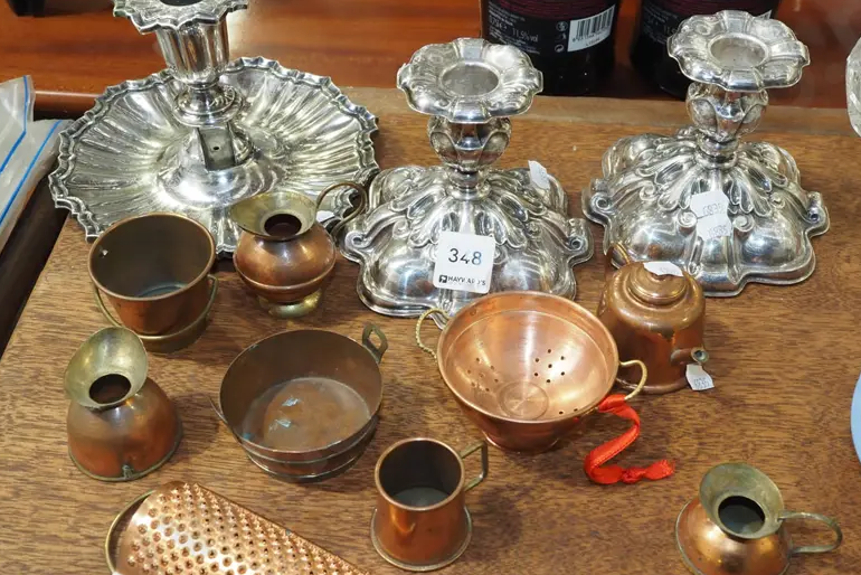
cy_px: 317
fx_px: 1124
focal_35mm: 47
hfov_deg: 41.8
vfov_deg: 28.7
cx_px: 474
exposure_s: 1/125
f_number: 5.6
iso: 1600
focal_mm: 17
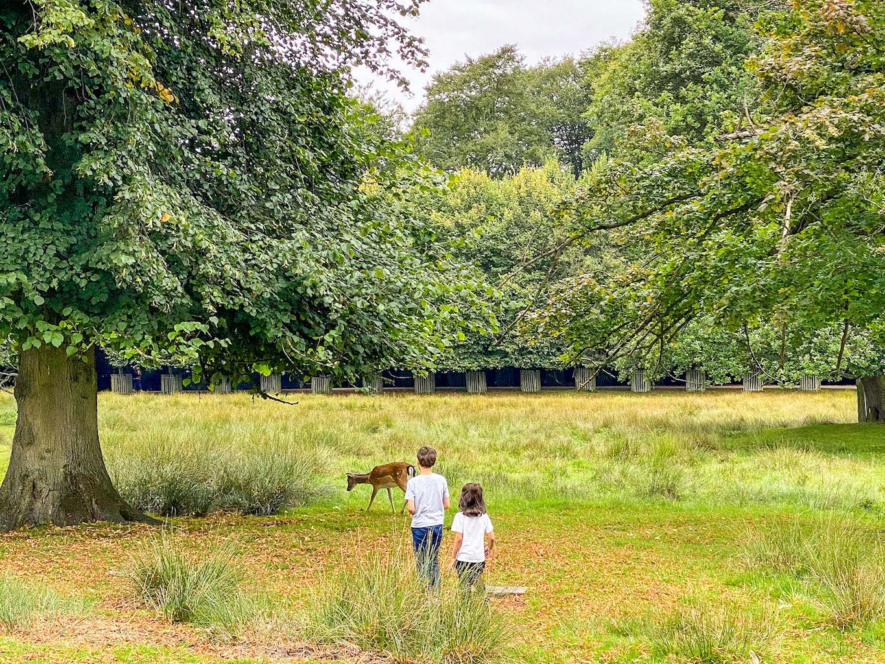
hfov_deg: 36.8
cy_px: 332
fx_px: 1330
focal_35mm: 52
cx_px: 442
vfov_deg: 28.0
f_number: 2
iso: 20
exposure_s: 1/370
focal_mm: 6
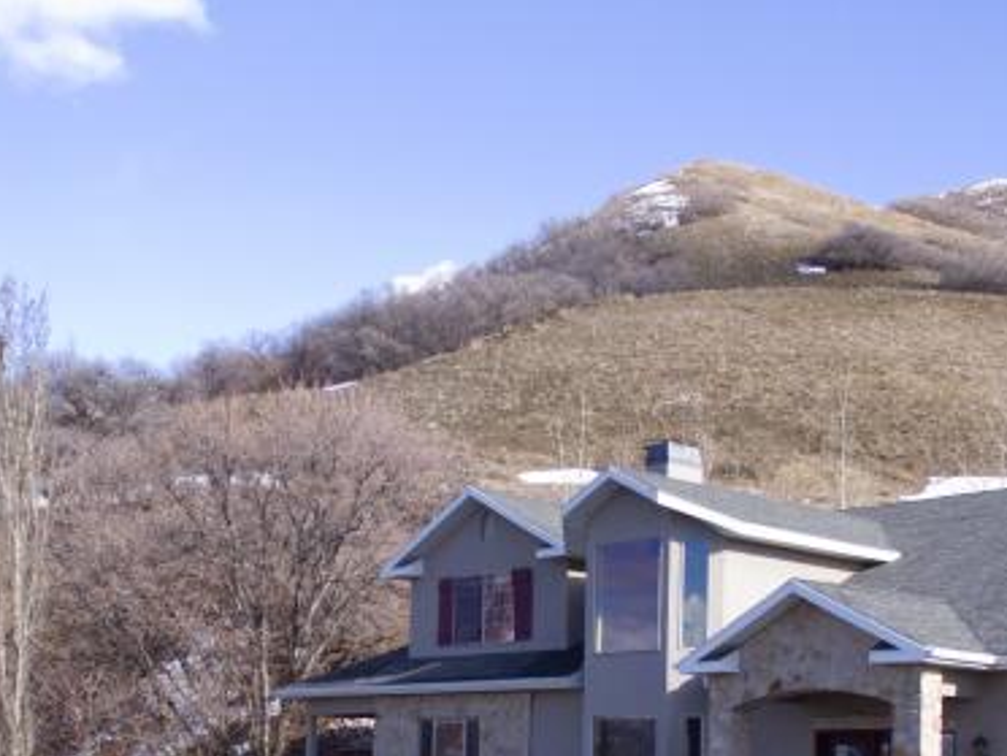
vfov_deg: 25.8
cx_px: 506
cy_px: 672
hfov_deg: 34.9
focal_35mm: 55
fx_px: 1600
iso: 160
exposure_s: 1/100
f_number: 2.8
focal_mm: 3.61
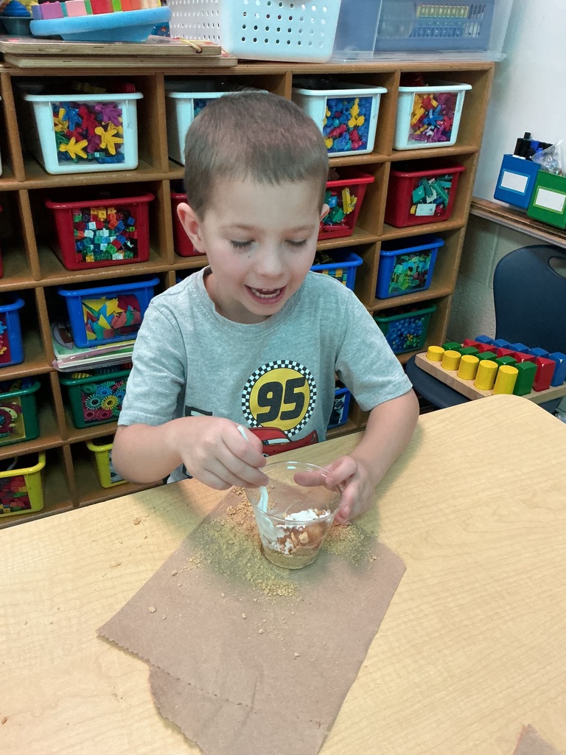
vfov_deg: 61.7
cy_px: 378
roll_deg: -1.9
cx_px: 283
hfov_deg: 48.2
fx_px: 632
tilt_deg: -28.5
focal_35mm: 29
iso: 200
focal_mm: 3
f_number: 1.8
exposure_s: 1/60
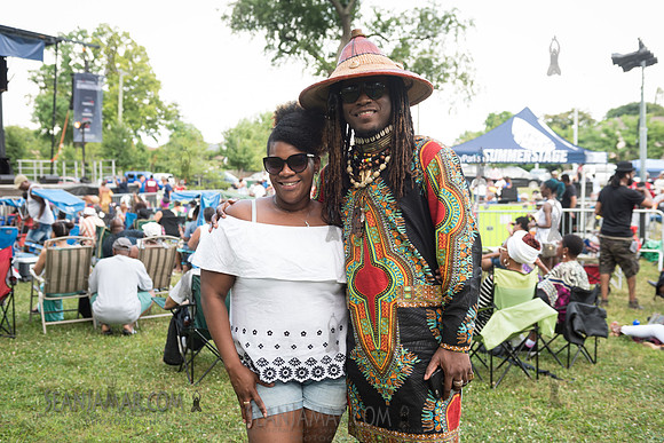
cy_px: 222
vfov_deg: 35.1
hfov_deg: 50.7
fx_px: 701
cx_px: 332
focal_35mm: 38
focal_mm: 38
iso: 250
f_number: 4
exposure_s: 1/100
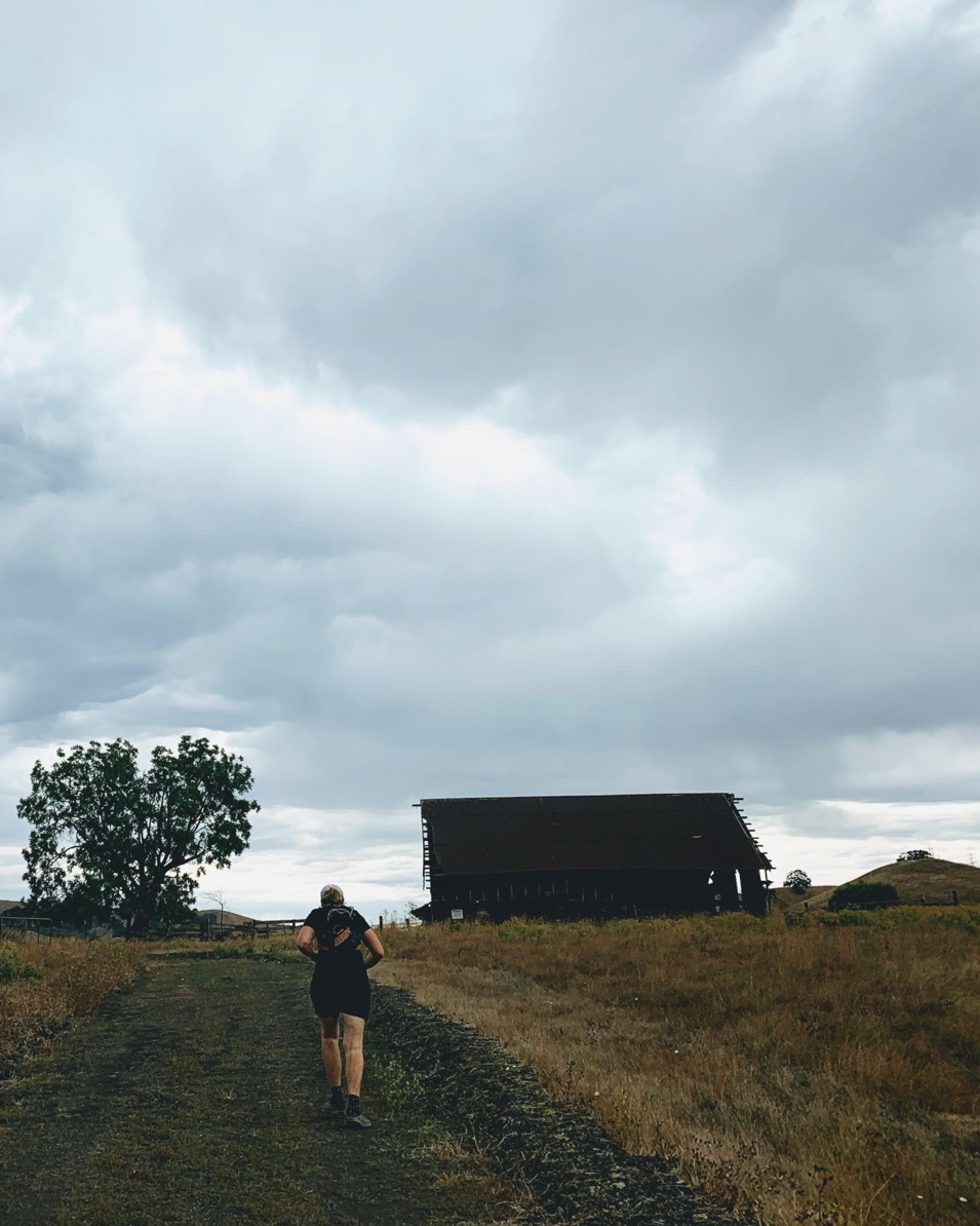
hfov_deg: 41.6
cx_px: 207
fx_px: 1233
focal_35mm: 34
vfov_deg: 52.8
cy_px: 615
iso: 25
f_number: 1.8
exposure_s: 1/564
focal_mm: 4.25
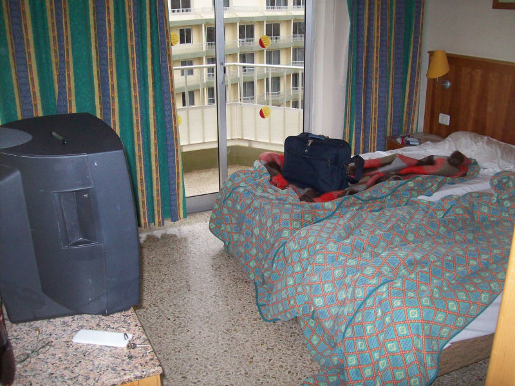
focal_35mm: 36
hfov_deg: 51.4
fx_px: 536
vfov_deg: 39.7
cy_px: 193
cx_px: 258
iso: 200
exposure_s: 1/64
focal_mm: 6
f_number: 2.7
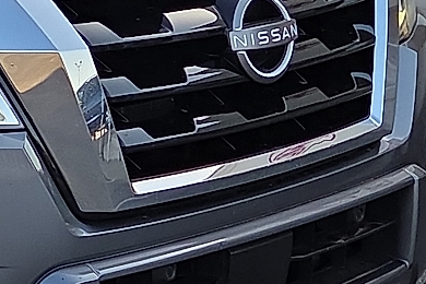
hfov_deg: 11.9
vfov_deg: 8.7
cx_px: -357
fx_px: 1870
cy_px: 64
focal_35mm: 158
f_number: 1.8
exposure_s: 1/833
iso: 25
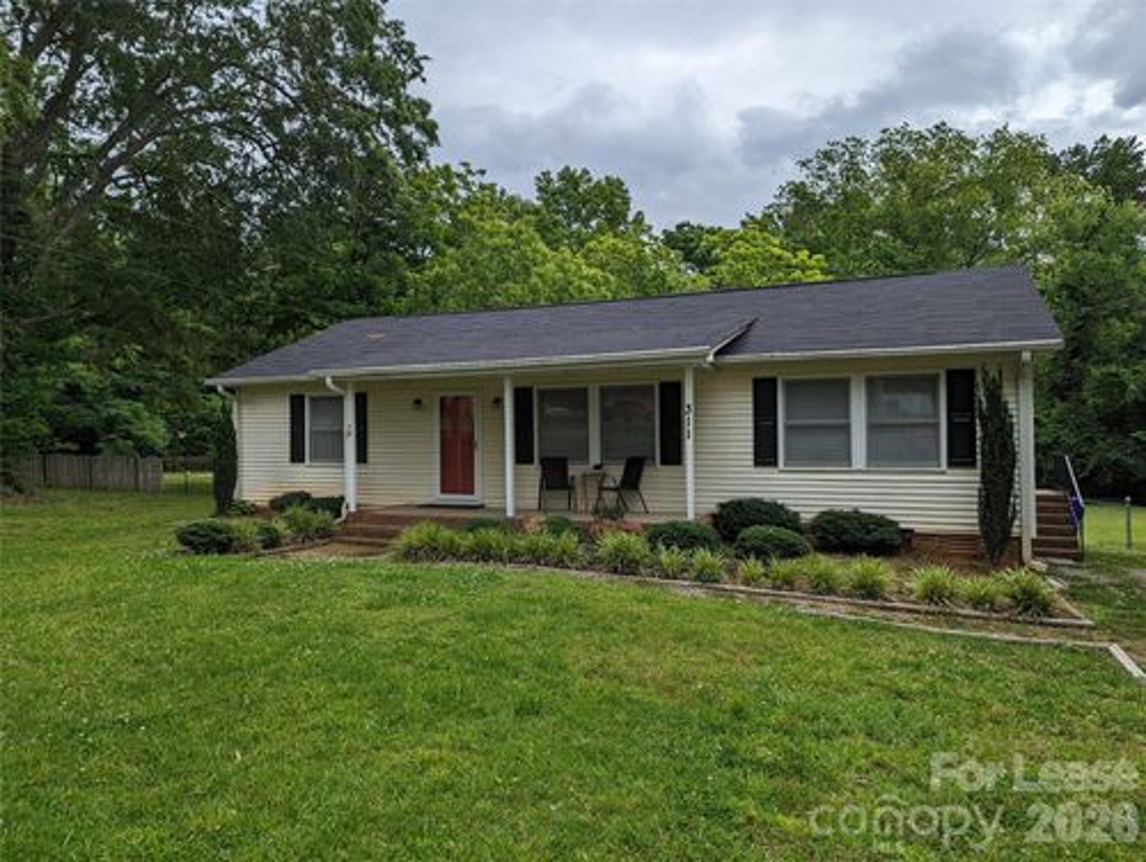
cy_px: 431
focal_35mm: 24
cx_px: 573
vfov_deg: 56.9
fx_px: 795
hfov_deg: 71.5
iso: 46
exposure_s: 1/2571
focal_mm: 6.81
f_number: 1.85
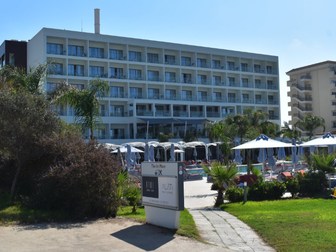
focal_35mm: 45
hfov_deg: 42.3
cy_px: 131
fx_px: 433
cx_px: 181
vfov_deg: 32.4
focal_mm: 23
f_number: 11
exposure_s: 1/500
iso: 220
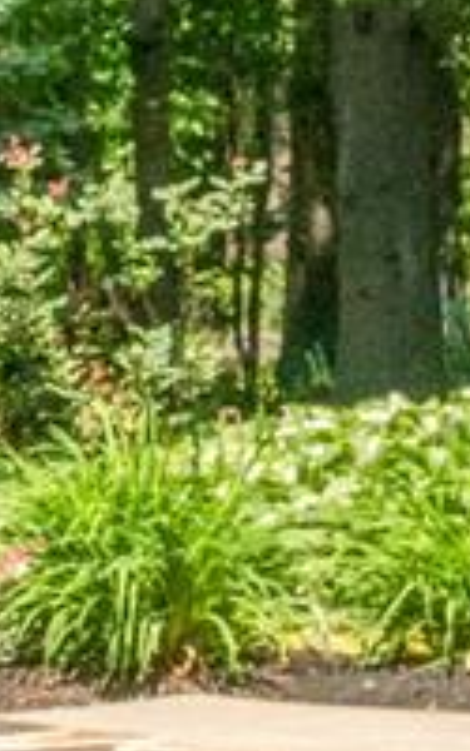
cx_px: -1094
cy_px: 84
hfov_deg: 4.9
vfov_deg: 8.4
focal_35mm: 250
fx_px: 5124
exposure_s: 1/125
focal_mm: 24
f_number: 9
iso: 400
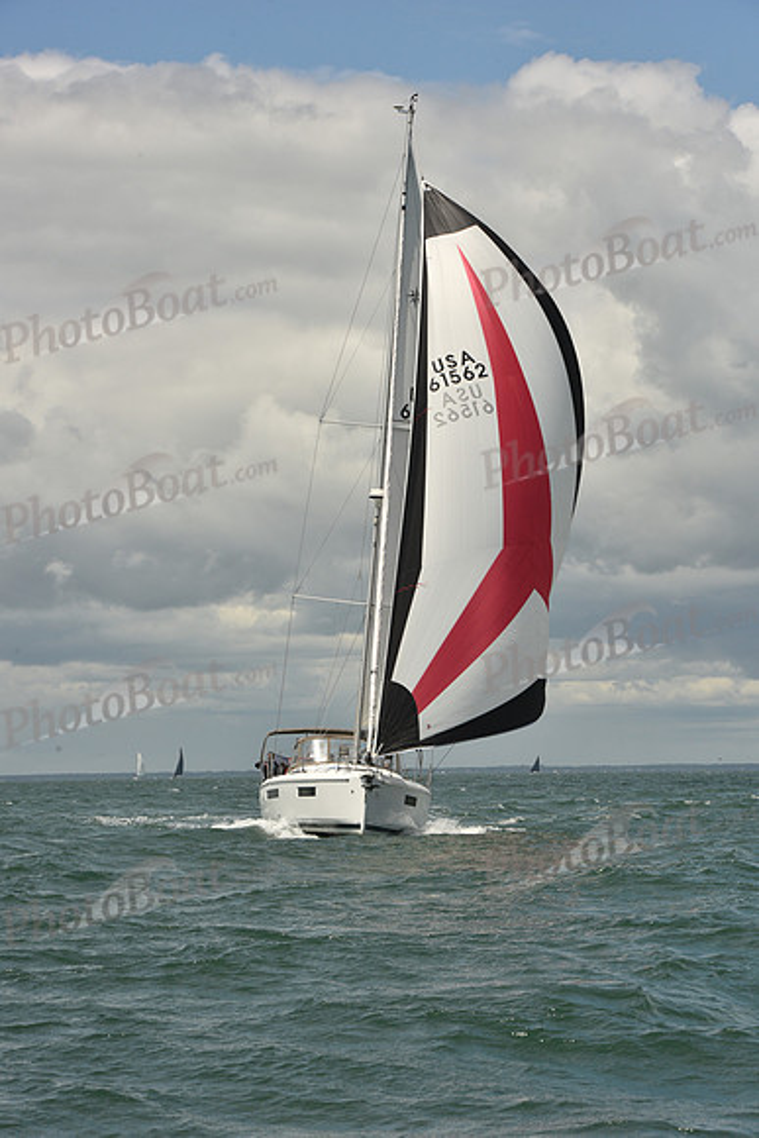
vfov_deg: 17.1
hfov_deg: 11.4
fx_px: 3792
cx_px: 380
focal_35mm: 120
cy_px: 569
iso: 320
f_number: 14
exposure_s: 1/800
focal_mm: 120
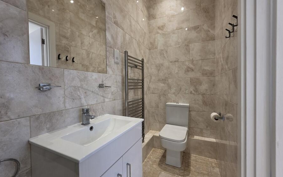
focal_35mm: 14
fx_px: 108
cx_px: 142
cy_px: 87
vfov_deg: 78.6
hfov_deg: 105.3
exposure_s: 1/50
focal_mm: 2.2
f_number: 1.9
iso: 200
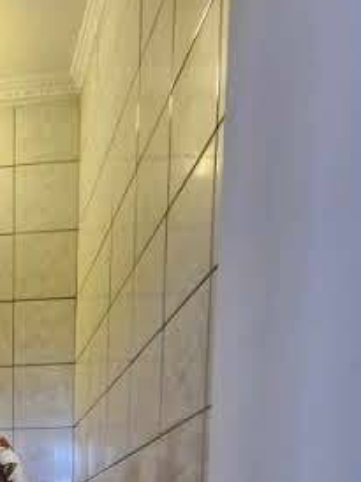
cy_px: 630
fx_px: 529
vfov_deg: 34.4
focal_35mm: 38
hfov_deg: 31.8
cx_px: -65
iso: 250
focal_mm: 1.74
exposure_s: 1/60
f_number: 2.2
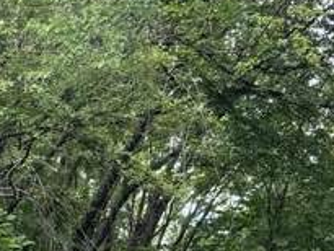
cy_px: 421
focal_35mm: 162
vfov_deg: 8.9
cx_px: -29
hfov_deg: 12.0
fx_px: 1564
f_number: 1.6
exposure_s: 1/307
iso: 50
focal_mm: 5.96
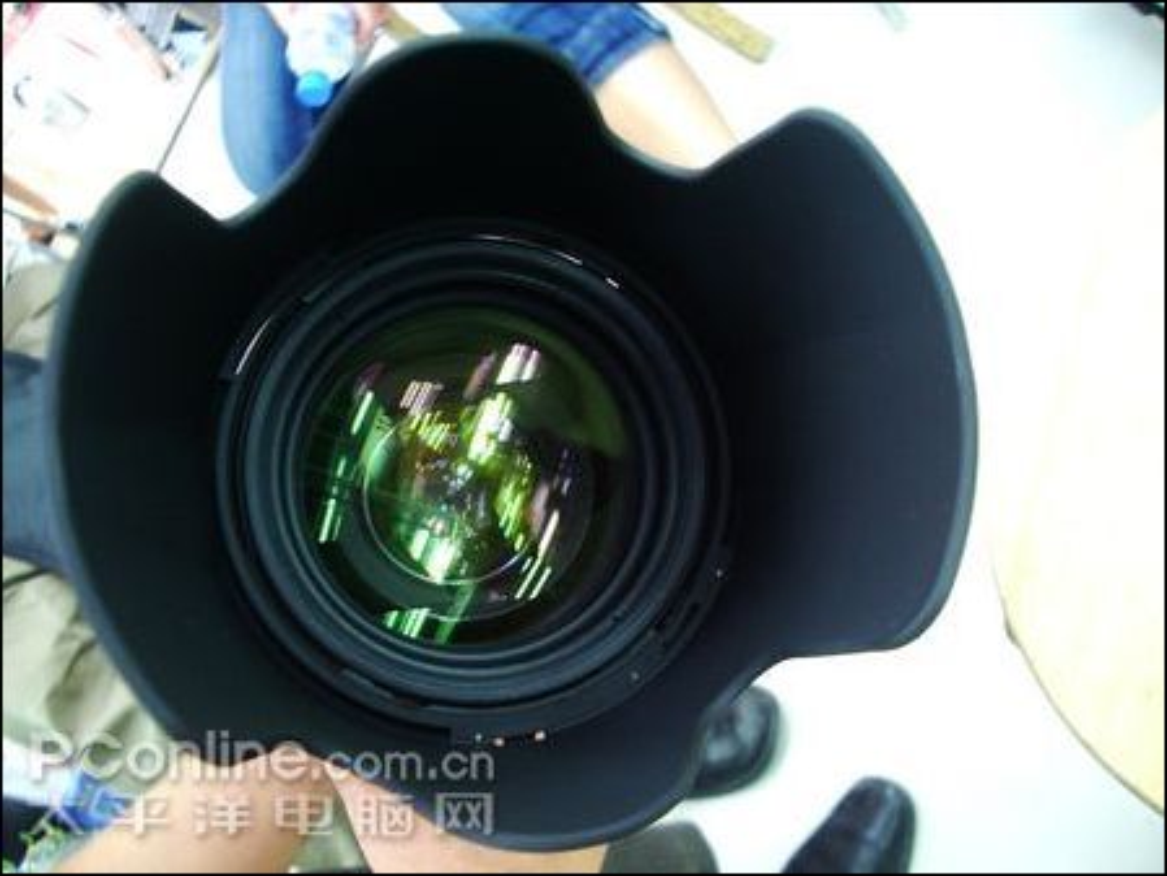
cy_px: 438
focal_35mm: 35
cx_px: 584
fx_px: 1180
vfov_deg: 40.7
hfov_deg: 52.6
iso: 200
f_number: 2.6
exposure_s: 1/8
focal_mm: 5.8
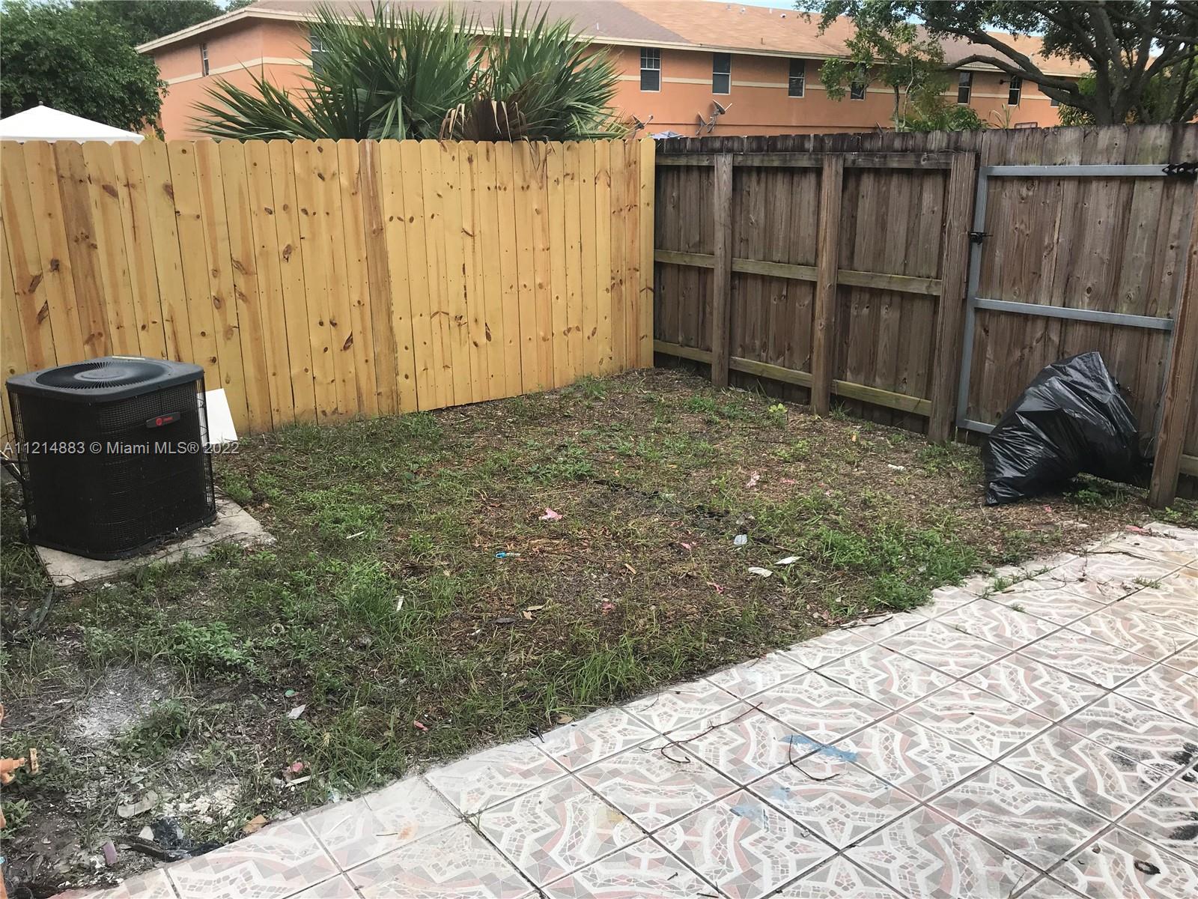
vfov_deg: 49.7
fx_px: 969
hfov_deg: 63.4
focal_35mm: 28
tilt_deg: -16.5
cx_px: 599
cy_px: 450
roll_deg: +1.2
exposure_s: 1/1100
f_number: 1.8
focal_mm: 3.99
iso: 20
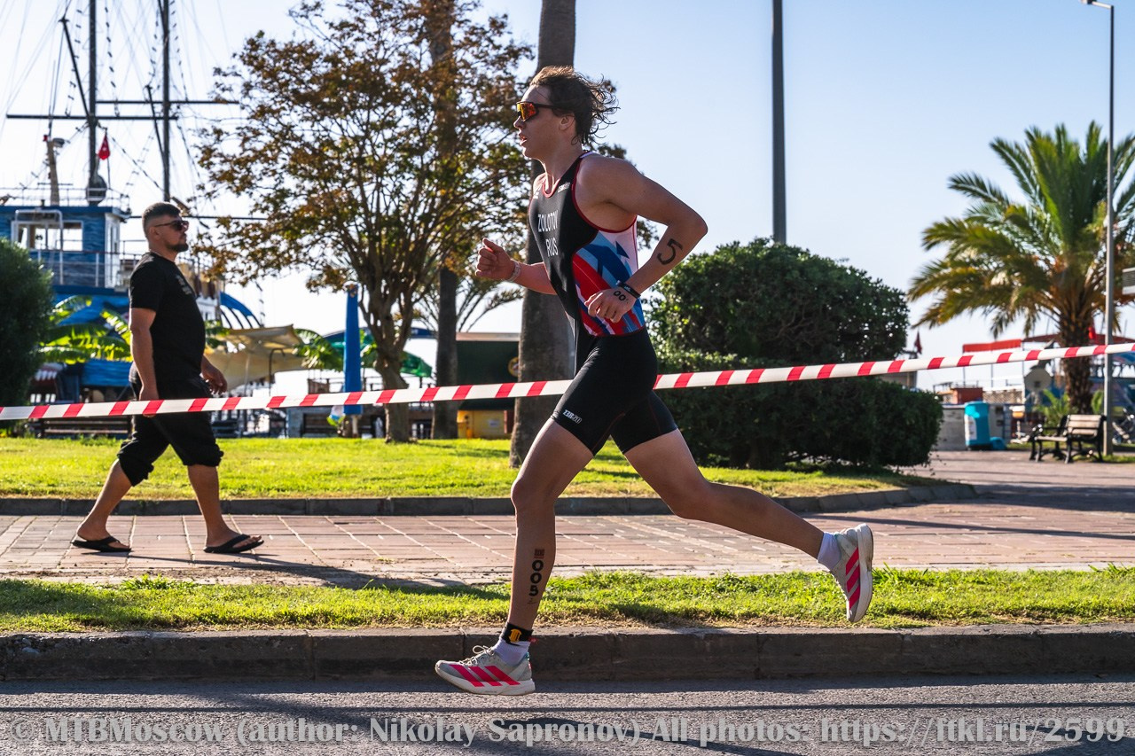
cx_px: 568
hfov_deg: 27.7
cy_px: 378
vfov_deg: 18.7
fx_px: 2301
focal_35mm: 73
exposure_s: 1/1250
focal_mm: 73
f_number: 8
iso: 320
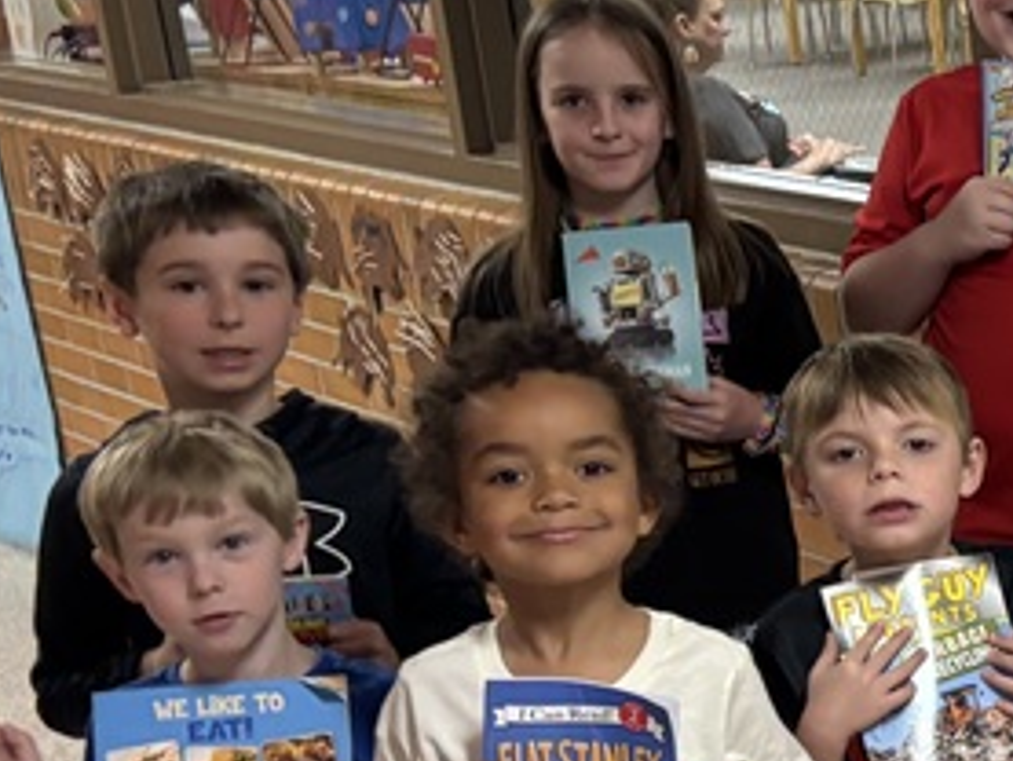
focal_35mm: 96
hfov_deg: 17.5
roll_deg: +2.5
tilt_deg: -18.7
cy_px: 695
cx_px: 1690
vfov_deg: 15.2
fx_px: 2811
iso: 320
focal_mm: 5.96
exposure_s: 1/60
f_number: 1.6
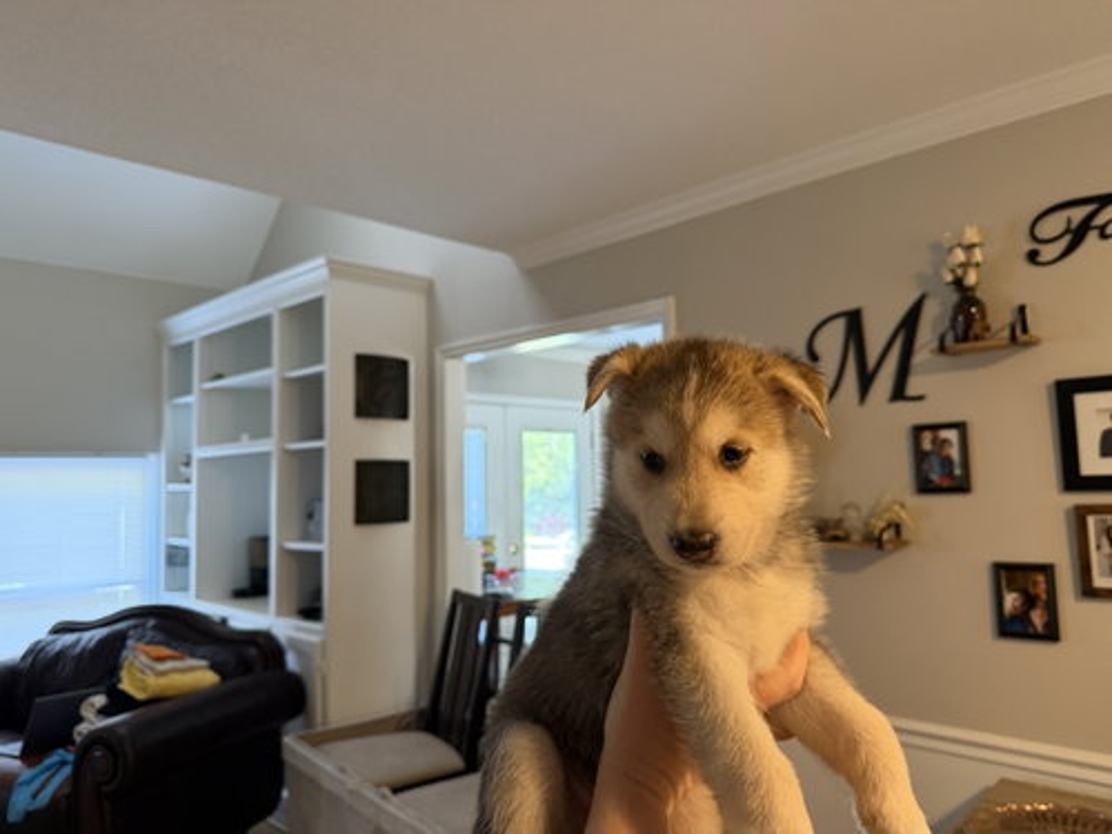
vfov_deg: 56.8
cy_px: 417
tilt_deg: +4.5
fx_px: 771
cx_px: 556
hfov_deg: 71.6
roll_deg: +2.3
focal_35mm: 24
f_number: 1.78
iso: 400
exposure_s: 1/60
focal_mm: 6.76
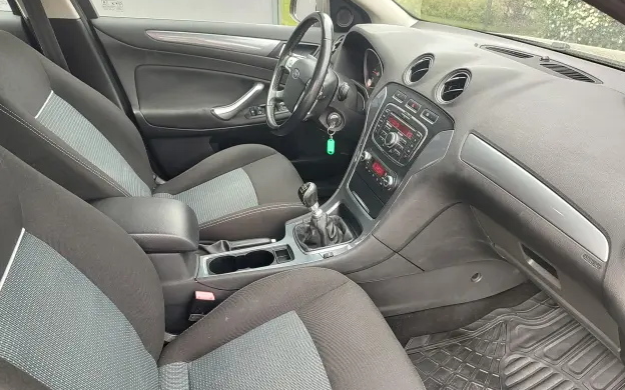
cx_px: 317
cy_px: 227
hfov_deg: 72.5
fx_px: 426
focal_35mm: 25
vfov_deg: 49.1
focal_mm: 5.56
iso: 100
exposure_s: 1/130
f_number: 1.8
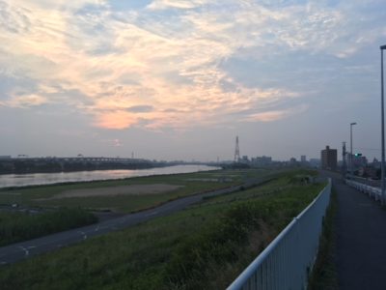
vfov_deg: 48.2
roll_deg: -0.6
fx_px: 323
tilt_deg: +2.5
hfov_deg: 61.7
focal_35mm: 29
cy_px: 145
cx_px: 193
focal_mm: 4.15
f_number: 2.2
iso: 25
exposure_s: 1/161
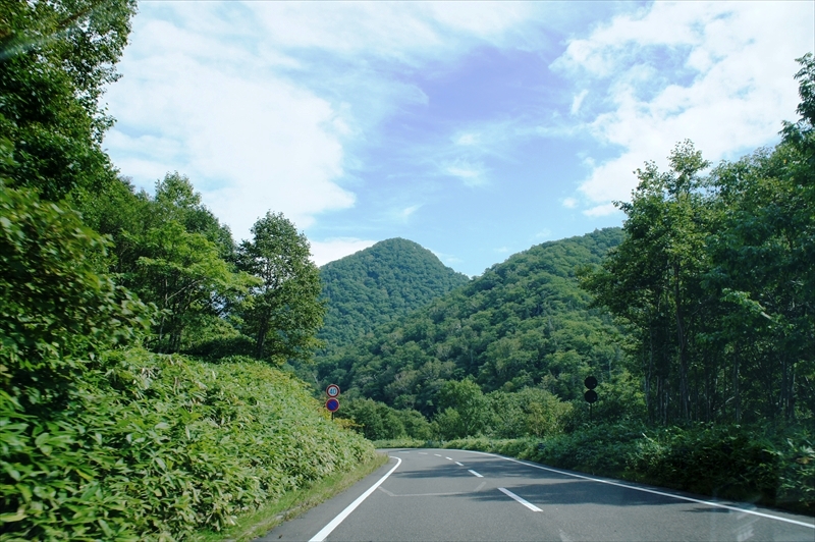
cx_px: 408
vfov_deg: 47.9
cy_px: 271
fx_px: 611
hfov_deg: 67.4
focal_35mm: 27
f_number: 6.3
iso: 200
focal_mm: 18
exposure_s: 1/400
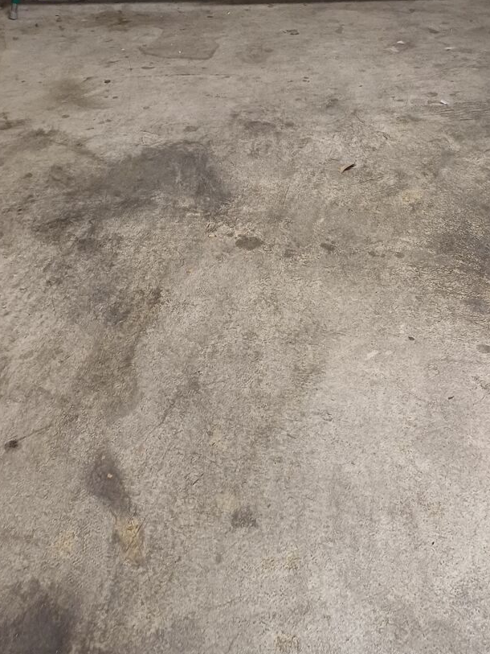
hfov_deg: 35.1
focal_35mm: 41
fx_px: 774
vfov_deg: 44.3
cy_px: 166
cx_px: 277
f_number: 1.8
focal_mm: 4.65
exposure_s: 1/33.3
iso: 400
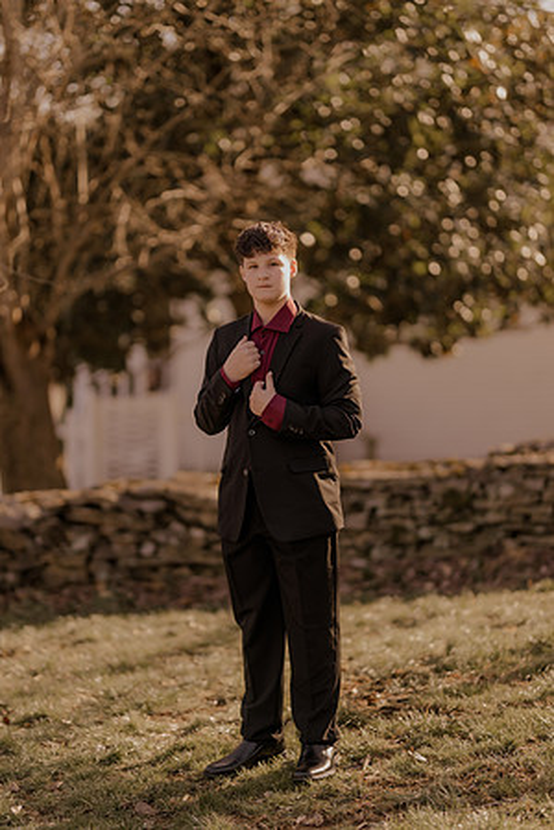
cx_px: 277
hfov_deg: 16.1
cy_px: 415
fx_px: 1962
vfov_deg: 23.9
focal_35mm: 85
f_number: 1.4
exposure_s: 1/2000
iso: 200
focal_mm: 85
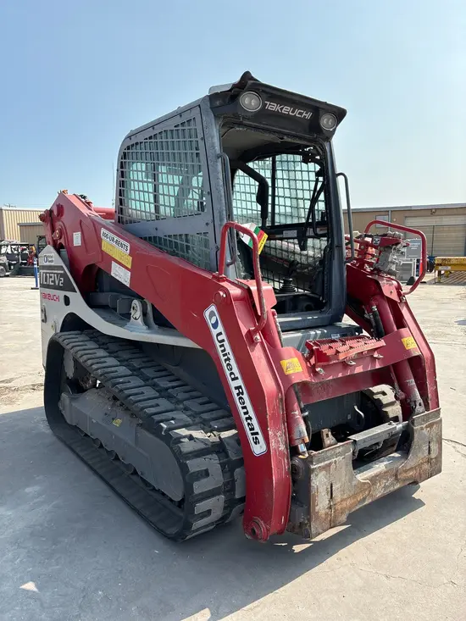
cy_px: 310
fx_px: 467
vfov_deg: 67.3
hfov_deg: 53.1
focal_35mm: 26
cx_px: 233
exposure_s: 1/2242
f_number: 1.6
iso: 50
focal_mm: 5.96
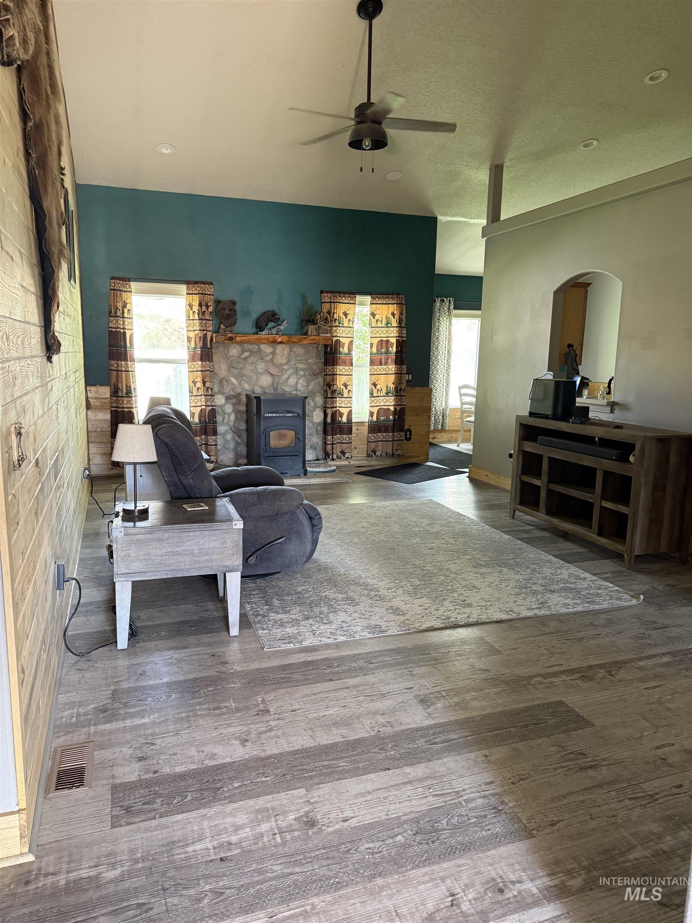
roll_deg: -1.8
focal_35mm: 24
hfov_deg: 56.8
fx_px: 640
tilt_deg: -8.9
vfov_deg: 71.6
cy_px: 462
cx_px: 346
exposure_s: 1/60
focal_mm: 6.76
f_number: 1.78
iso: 400
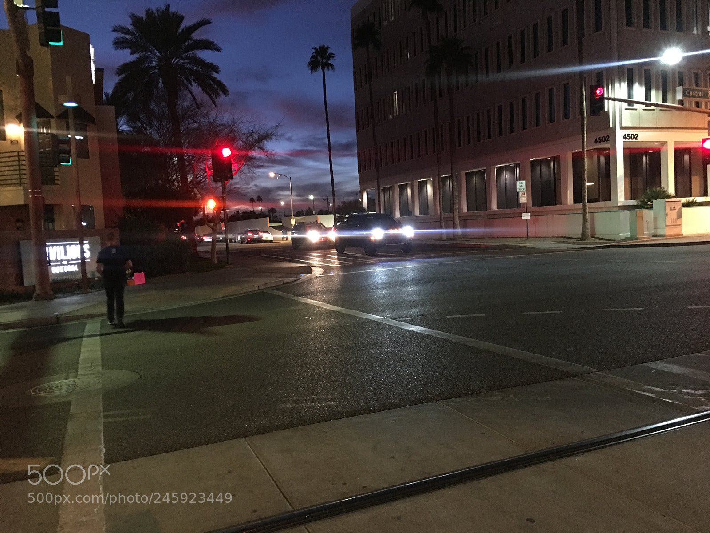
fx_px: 595
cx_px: 355
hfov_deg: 61.7
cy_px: 266
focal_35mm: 29
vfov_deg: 48.2
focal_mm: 4.15
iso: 160
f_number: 2.2
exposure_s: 1/4
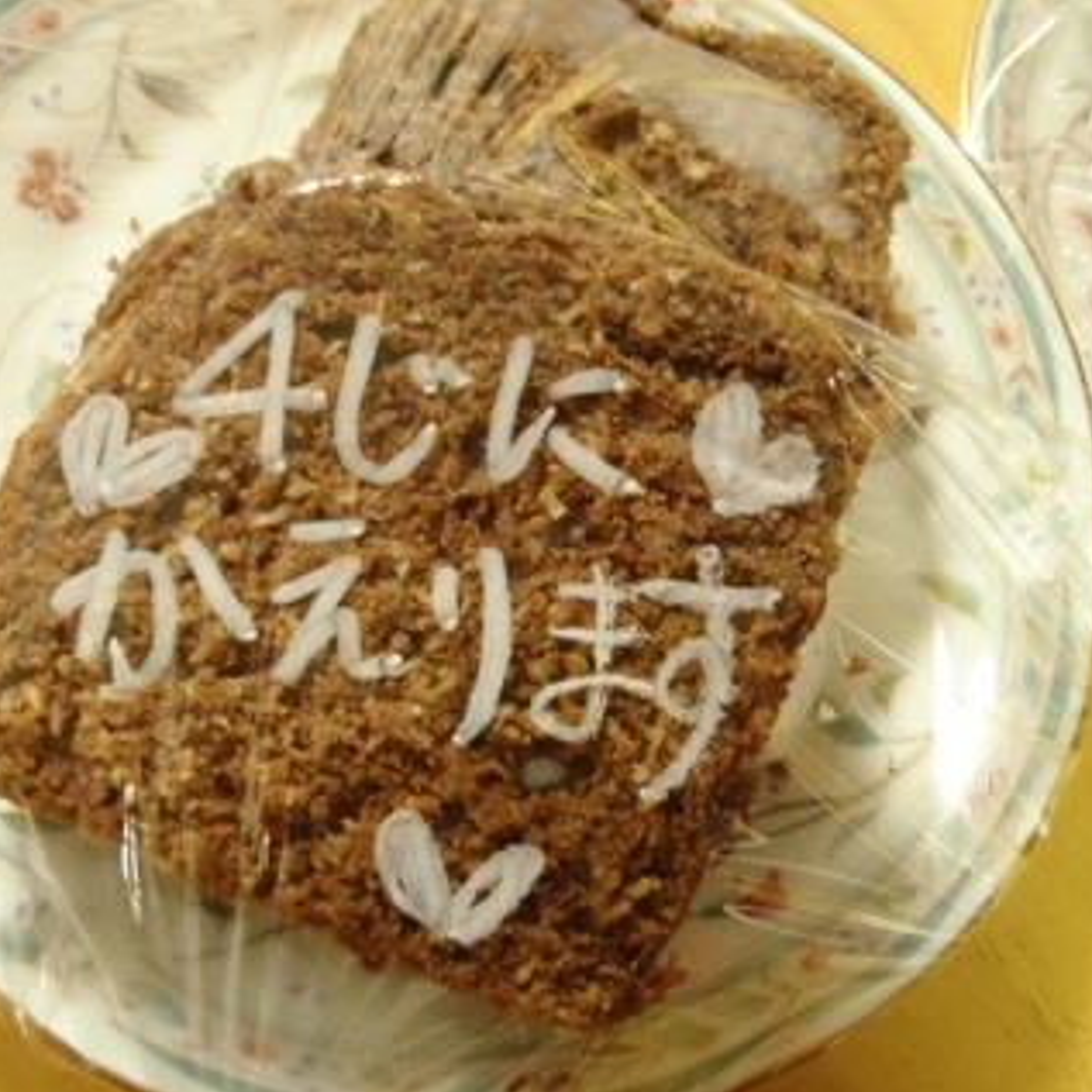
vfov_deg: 38.3
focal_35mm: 44
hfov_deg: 38.3
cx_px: 494
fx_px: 1570
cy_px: 548
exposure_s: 1/3
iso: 400
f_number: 4.7
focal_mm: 6.64
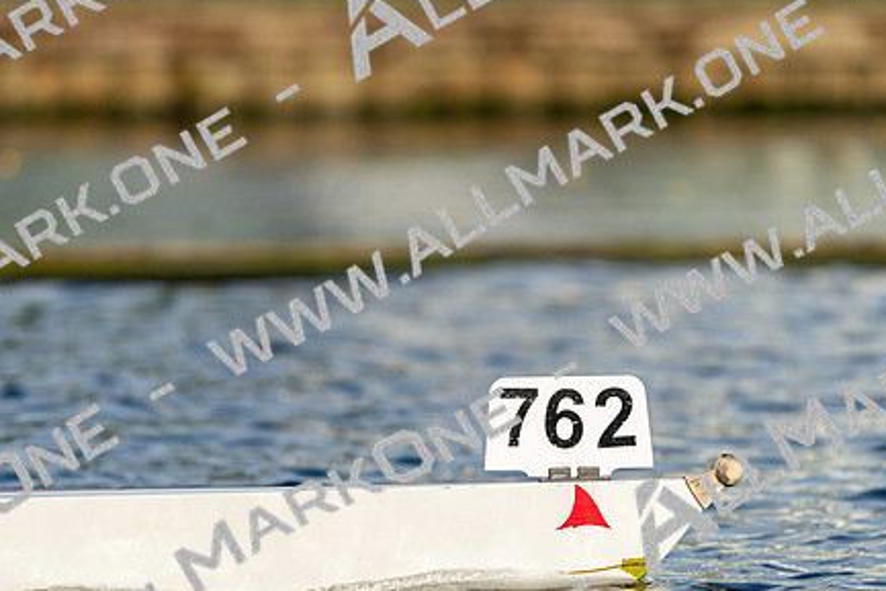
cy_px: 381
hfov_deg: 5.1
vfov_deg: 3.4
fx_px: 9896
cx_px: 460
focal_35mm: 402
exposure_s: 1/2500
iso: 200
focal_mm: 300
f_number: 4
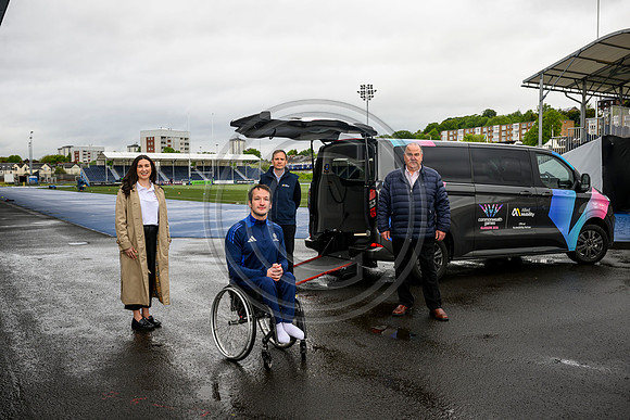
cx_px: 315
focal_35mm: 32
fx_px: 560
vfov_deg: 41.1
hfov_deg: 58.7
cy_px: 210
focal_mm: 32
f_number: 8
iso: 250
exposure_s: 1/160
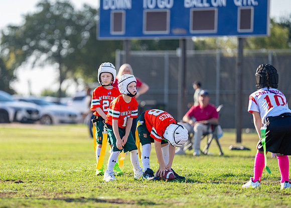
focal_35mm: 254
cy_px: 106
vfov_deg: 5.7
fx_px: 2102
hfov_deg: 7.9
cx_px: 106
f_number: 2.8
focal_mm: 200
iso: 250
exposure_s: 1/1600
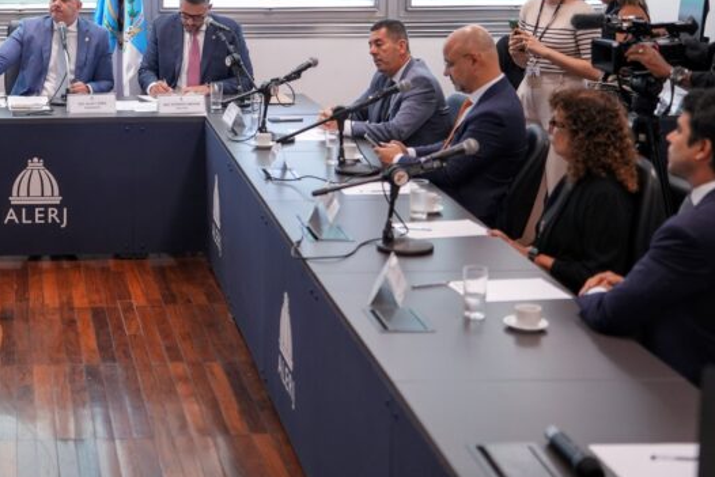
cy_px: 39
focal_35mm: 74
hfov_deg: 26.5
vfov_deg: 18.1
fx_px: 1470
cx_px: 84
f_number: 2
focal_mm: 38
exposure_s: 1/250
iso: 800
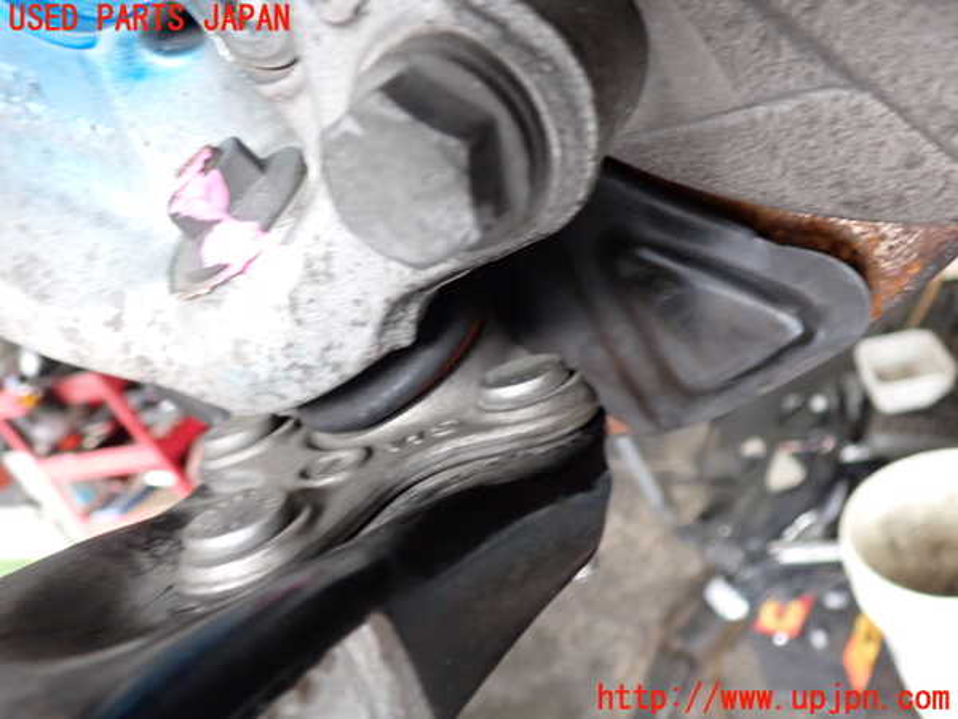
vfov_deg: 46.8
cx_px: 479
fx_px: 830
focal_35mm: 30
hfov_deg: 60.0
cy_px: 360
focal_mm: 5.4
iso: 400
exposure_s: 1/30
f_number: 2.3
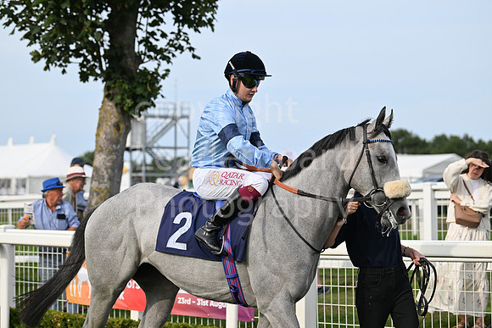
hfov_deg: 20.0
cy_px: 164
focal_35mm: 102
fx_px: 1394
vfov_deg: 13.4
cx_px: 246
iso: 800
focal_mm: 102
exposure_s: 1/4000
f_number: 4.5
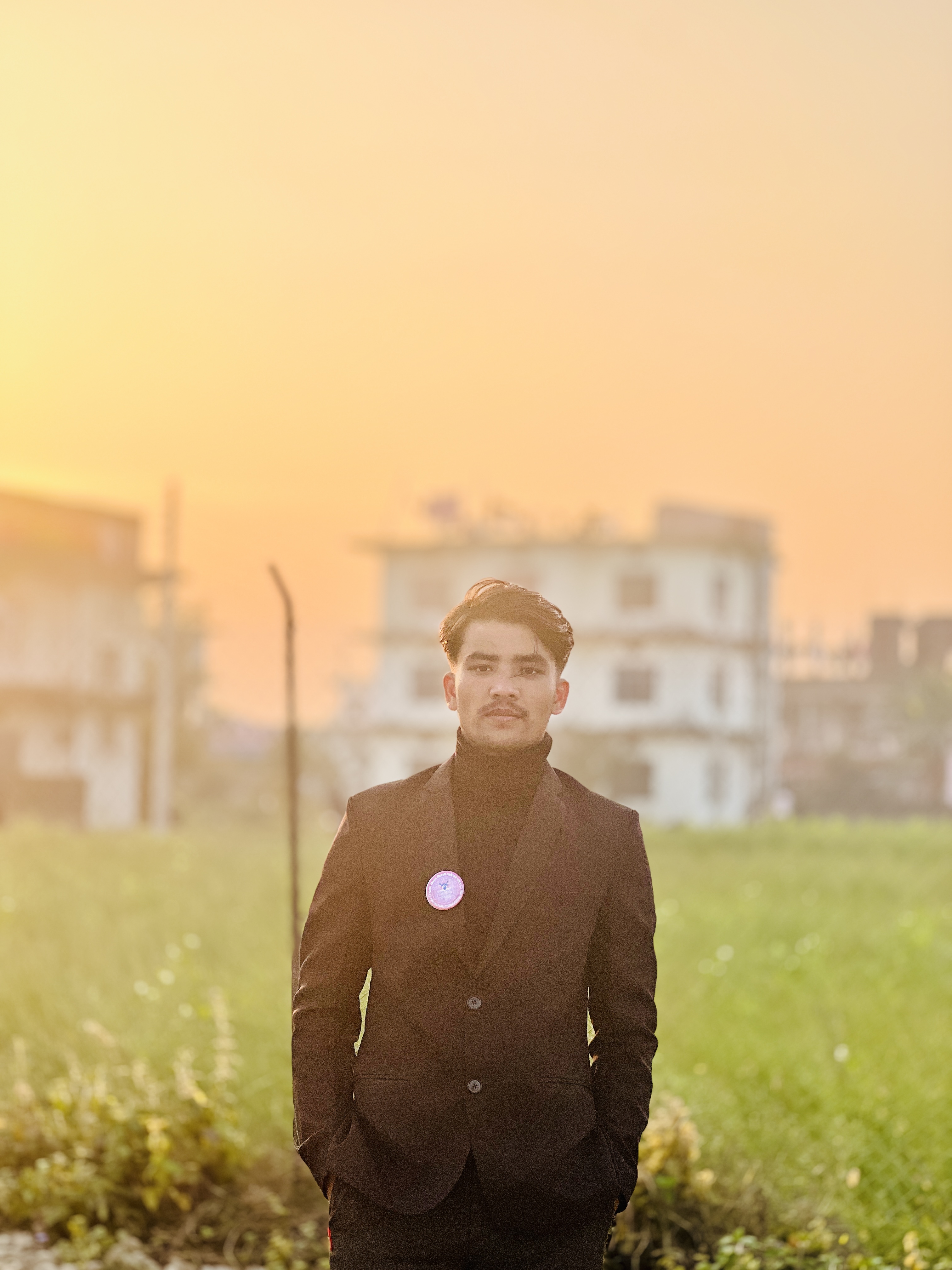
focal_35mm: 77
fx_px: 2824
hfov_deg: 19.1
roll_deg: -1.9
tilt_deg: +3.7
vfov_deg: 25.3
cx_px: 476
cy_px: 635
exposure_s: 1/471
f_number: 2.8
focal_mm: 9
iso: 32
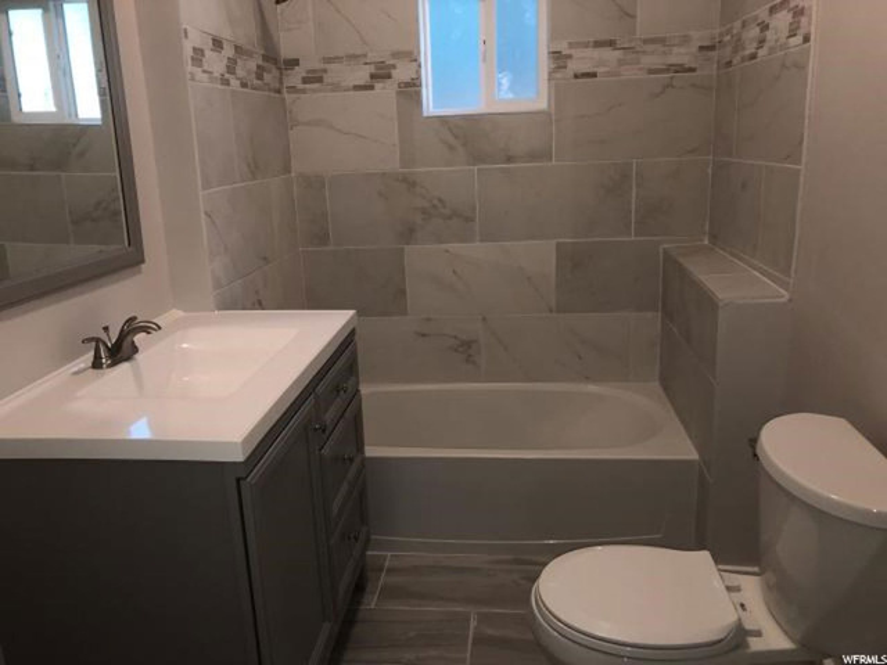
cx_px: 444
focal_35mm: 28
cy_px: 332
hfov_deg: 63.4
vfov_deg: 49.7
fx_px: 717
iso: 50
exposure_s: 1/60
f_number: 1.8
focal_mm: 3.99
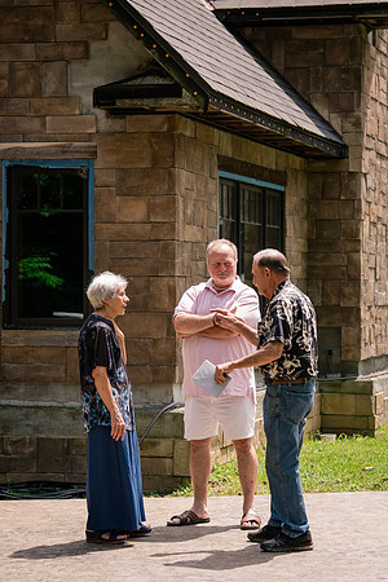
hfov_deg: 12.9
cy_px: 290
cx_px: 314
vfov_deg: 19.3
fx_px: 1708
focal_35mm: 106
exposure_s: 1/1600
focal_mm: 70
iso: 400
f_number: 2.8
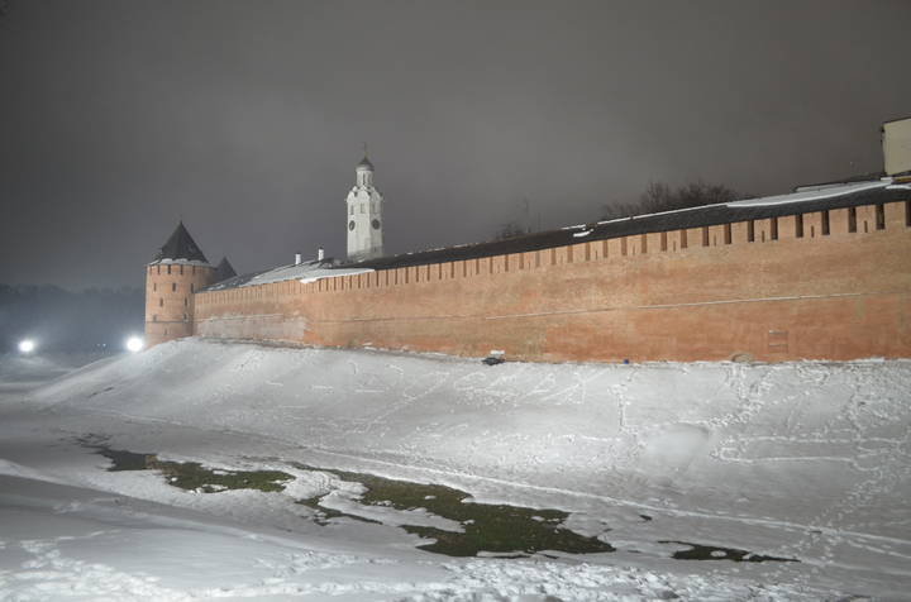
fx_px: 757
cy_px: 301
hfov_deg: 62.1
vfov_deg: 43.4
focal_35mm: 30
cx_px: 456
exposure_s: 1/10
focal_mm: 20
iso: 800
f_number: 3.8
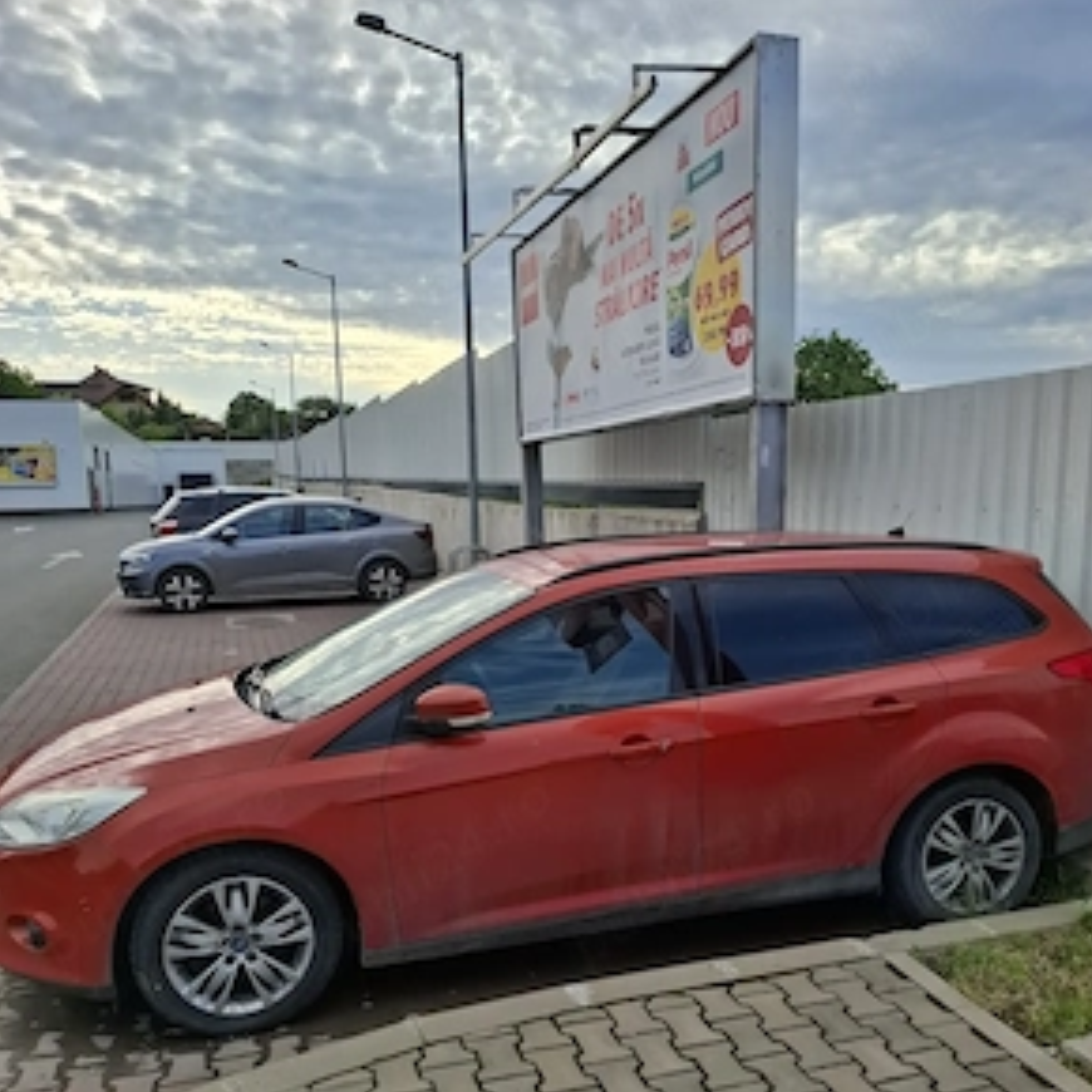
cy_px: 648
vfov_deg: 56.9
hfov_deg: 57.3
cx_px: 561
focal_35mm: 28
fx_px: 999
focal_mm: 5.54
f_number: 1.8
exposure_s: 1/1445
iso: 50
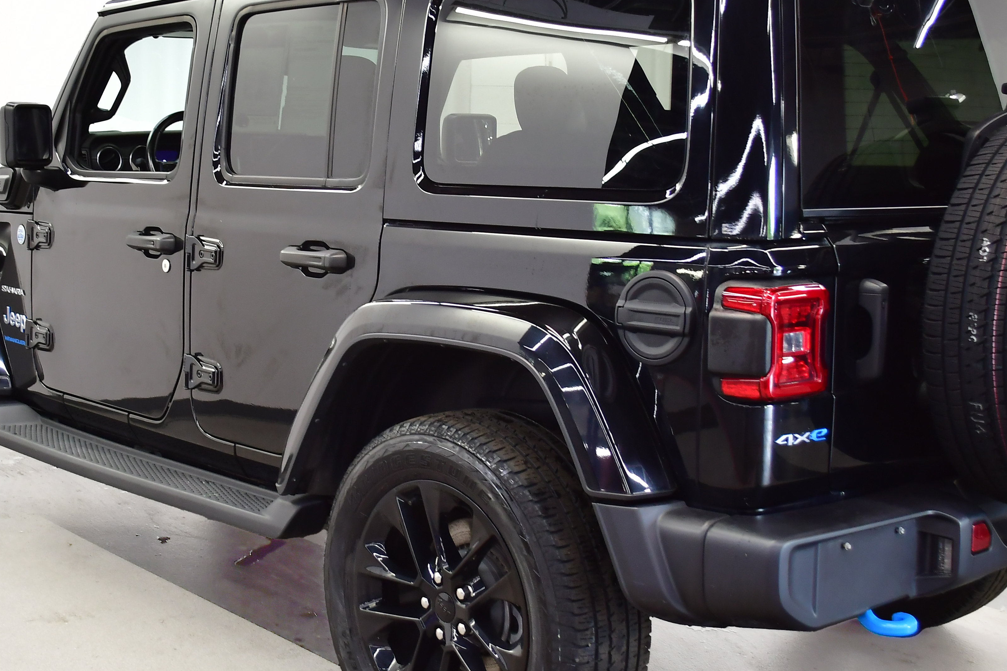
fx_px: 1455
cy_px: 302
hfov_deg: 38.2
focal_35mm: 52
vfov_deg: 26.0
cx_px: 457
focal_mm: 20
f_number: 4
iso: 450
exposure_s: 1/40
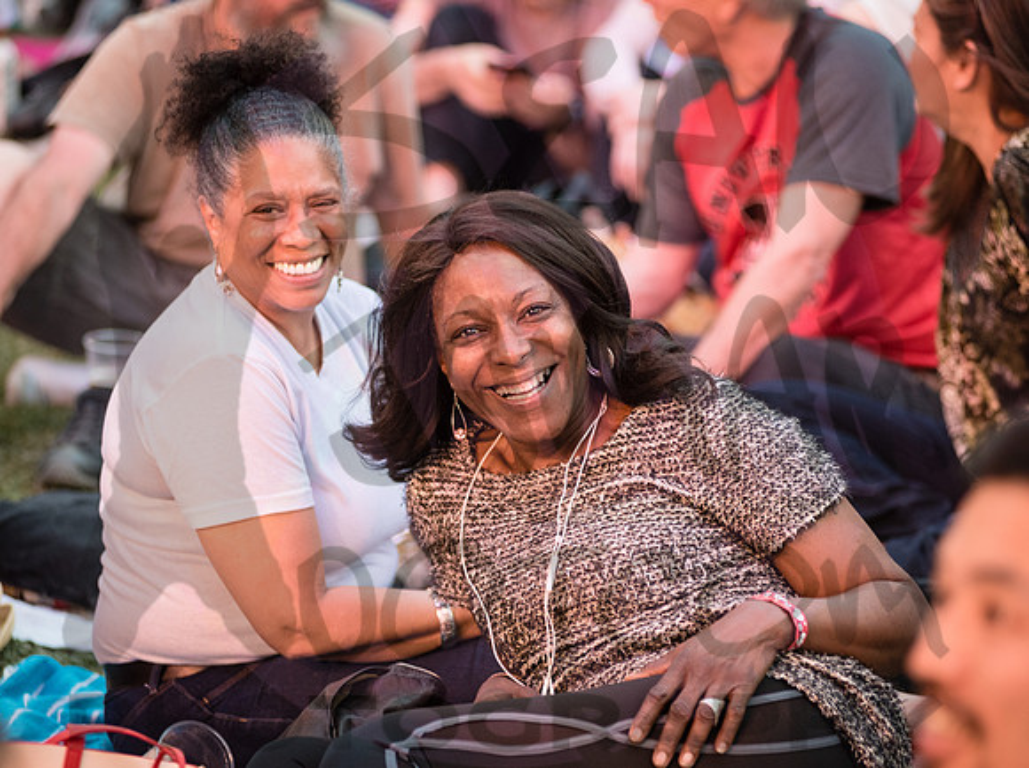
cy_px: 385
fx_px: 4649
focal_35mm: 157
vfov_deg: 9.4
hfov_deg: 12.6
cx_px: 492
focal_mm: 145
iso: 2000
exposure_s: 1/160
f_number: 4
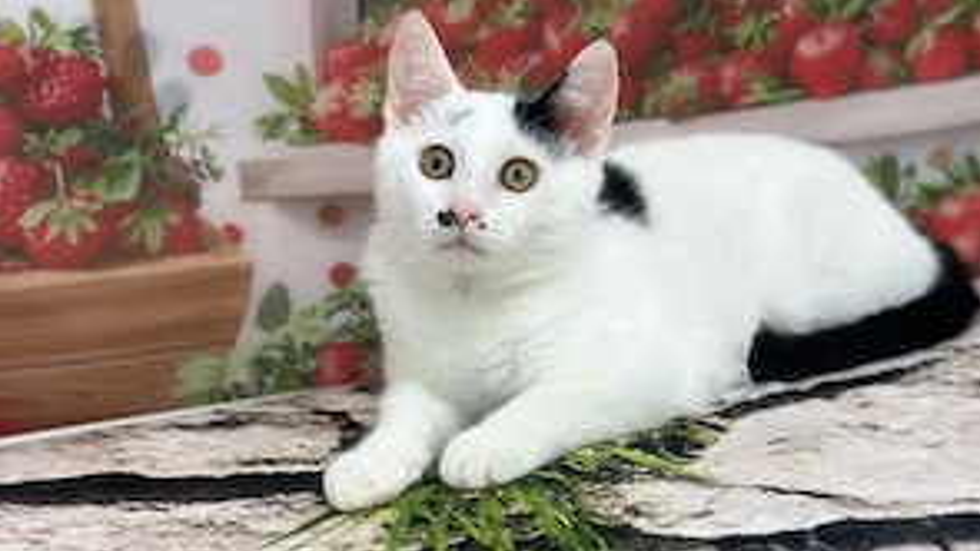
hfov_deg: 29.7
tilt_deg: -12.8
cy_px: 289
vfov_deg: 17.0
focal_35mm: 71
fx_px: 1845
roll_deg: +2.0
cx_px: 495
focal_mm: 6.86
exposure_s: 1/100
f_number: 1.78
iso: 80
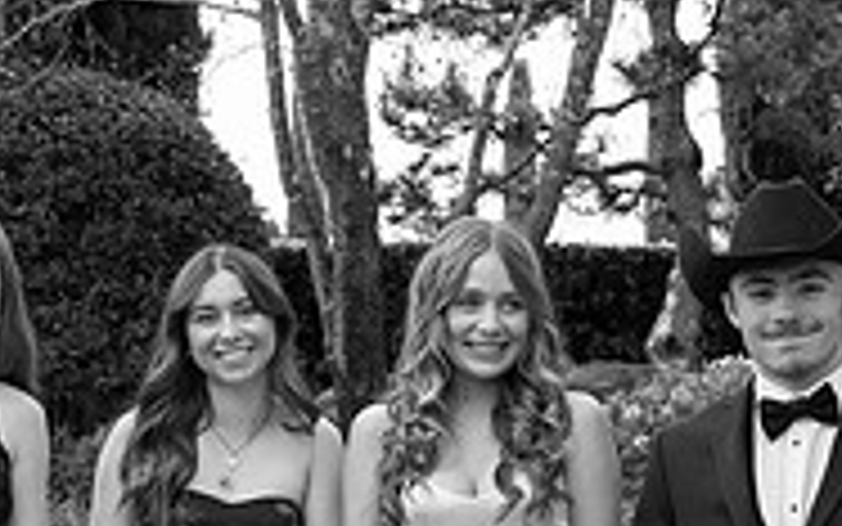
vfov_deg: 13.2
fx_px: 2250
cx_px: 410
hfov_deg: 21.2
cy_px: 524
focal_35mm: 98
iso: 1250
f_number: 5.6
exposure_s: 1/2000
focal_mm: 31
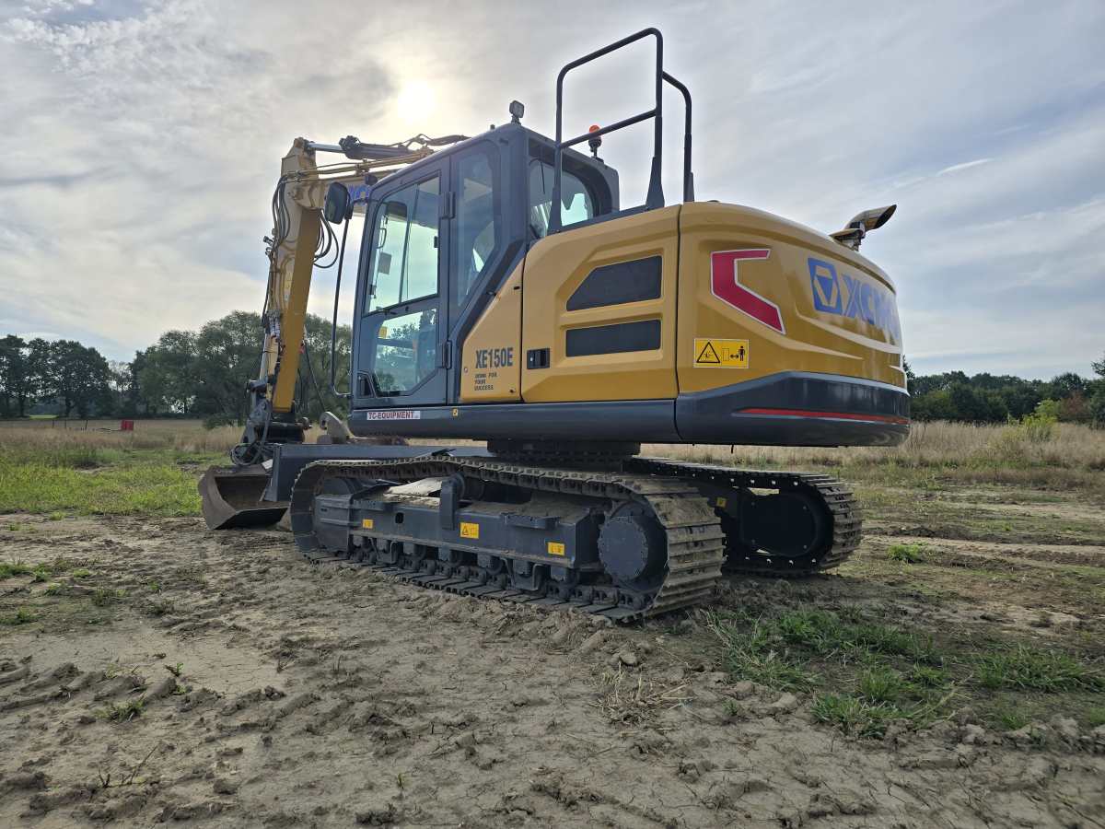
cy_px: 414
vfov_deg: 58.9
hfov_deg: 73.9
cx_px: 552
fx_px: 734
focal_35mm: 23
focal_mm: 6.3
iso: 12
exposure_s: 1/1628
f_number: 1.7
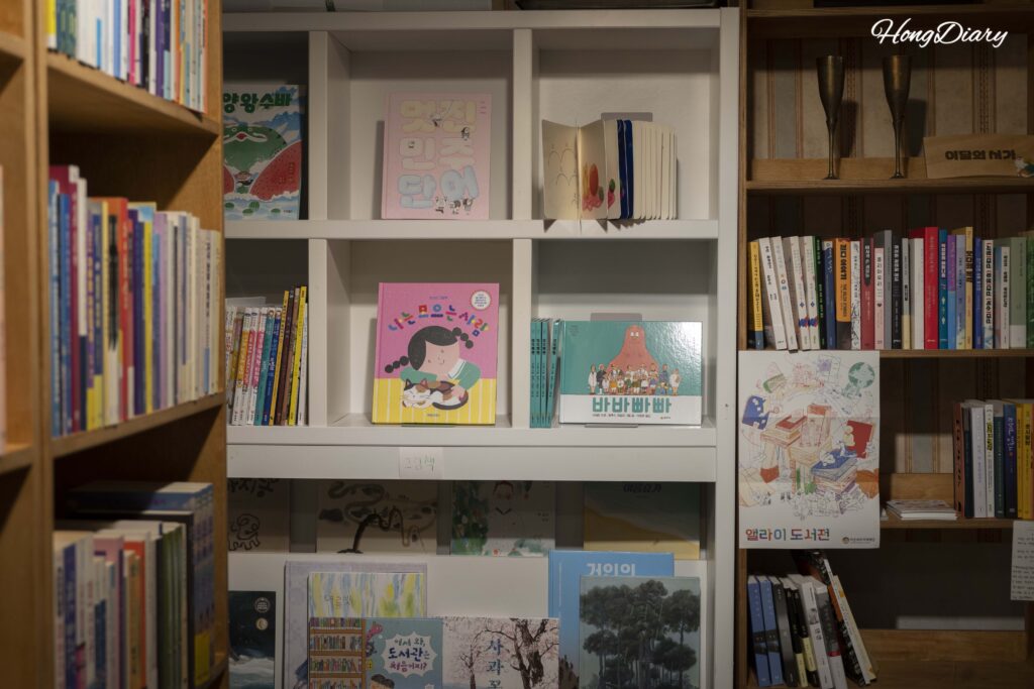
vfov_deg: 26.0
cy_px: 344
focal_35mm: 52
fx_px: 1494
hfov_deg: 38.2
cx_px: 517
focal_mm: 52
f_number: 5.6
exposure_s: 1/160
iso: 800
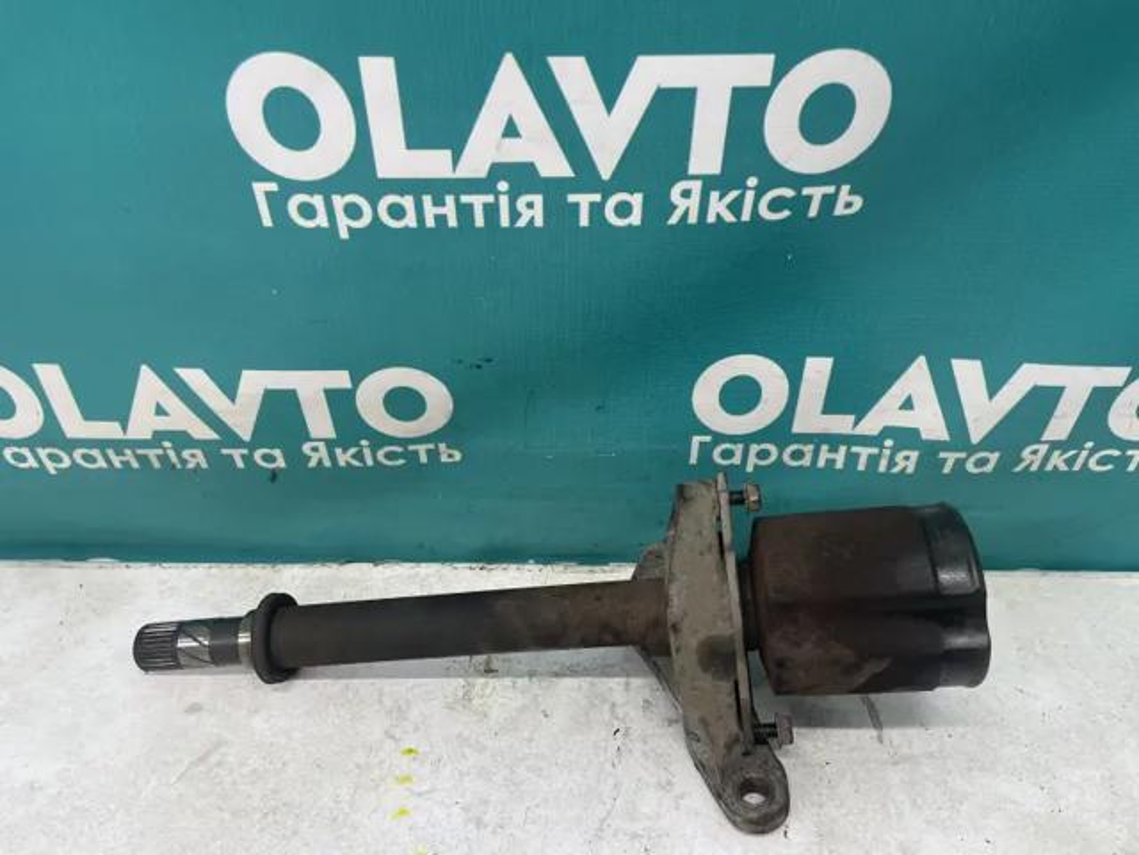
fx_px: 856
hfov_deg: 67.3
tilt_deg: -38.0
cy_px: 428
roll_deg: +1.0
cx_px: 570
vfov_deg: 53.1
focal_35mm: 26
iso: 80
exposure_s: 1/100
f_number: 1.6
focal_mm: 4.2
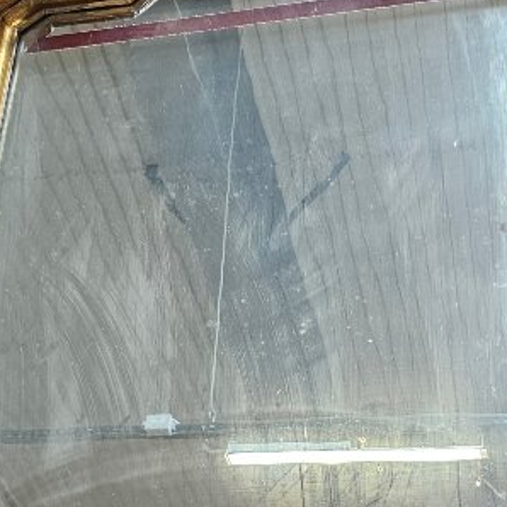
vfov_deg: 20.9
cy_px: 412
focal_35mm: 82
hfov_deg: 21.1
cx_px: 225
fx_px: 1359
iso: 200
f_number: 1.7
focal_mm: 6.3
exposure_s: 1/100
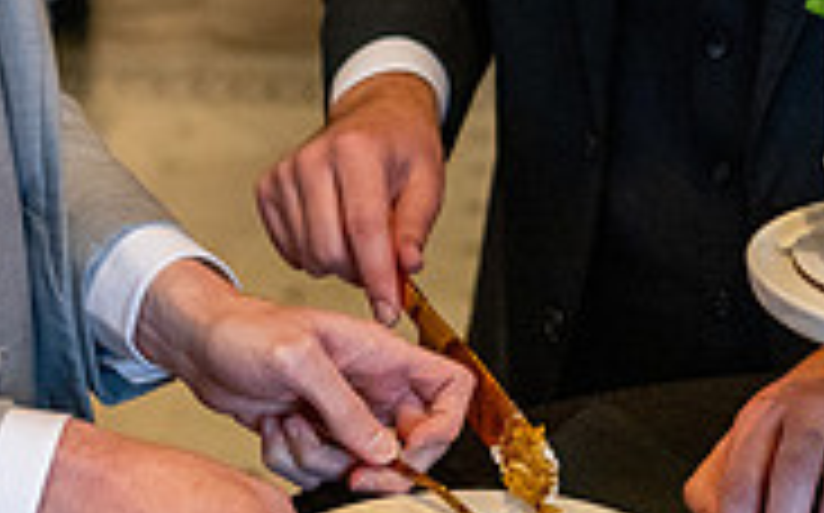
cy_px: -227
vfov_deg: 11.2
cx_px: 419
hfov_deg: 18.5
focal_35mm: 113
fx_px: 2535
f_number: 2.8
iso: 5000
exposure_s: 1/200
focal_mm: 35
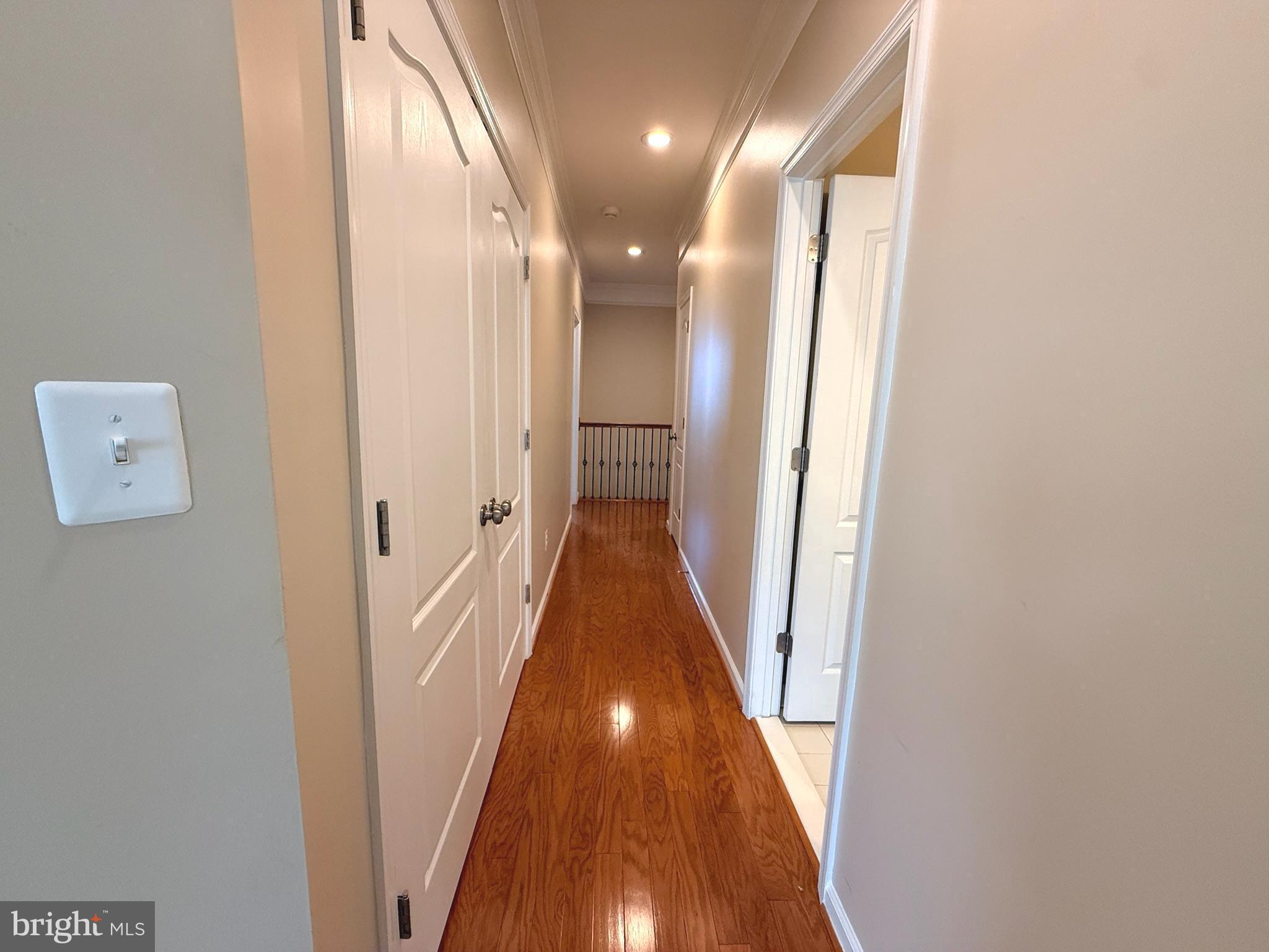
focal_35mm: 14
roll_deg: -1.9
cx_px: 634
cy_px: 476
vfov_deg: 85.7
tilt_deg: -8.5
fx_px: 513
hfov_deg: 102.1
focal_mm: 2.22
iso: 320
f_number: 2.2
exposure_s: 1/120
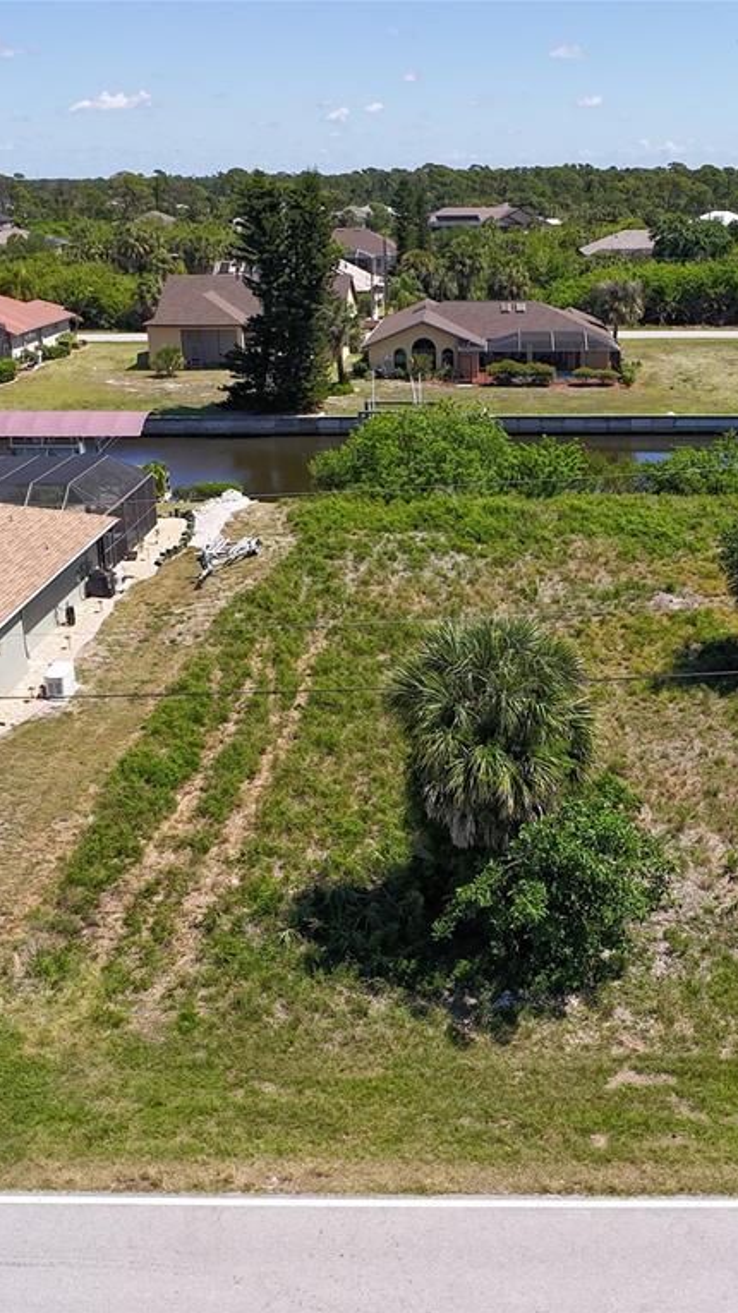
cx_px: 481
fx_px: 1218
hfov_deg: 33.5
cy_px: 657
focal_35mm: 35
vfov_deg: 56.6
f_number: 2.8
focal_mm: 4.55
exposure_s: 1/1000
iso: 120
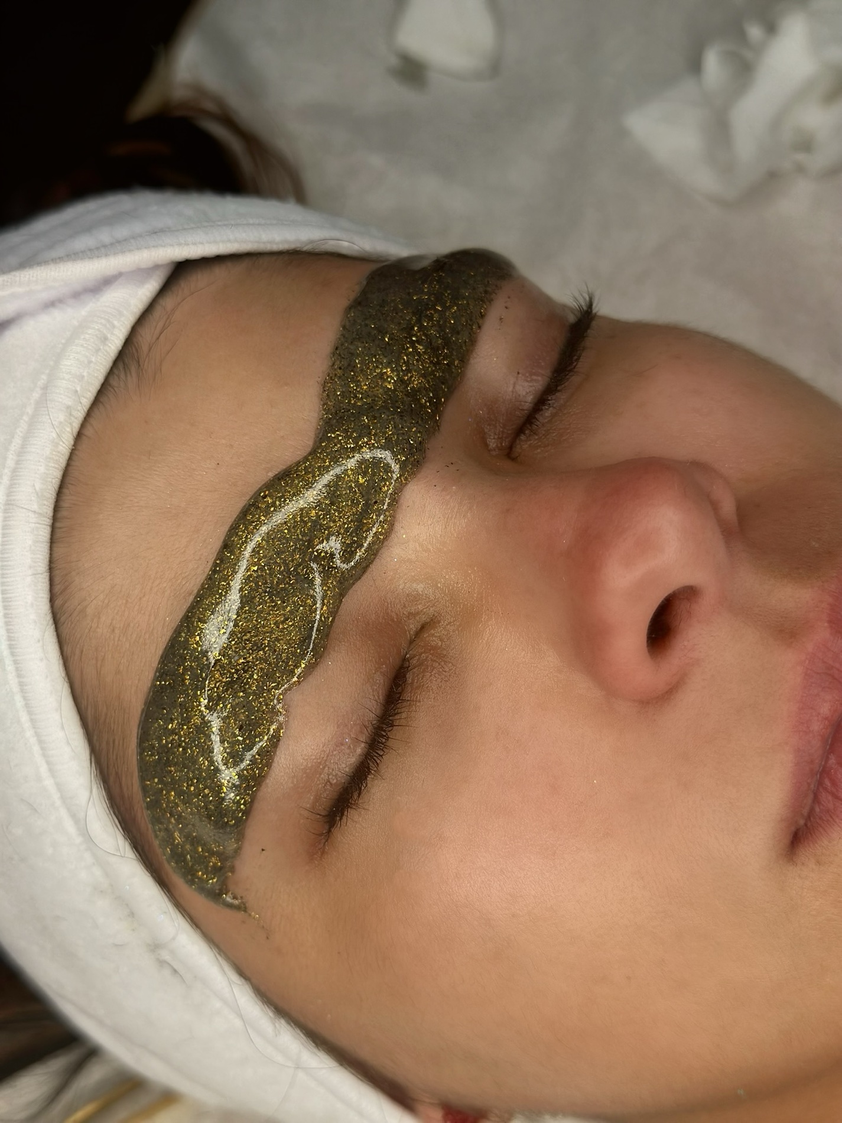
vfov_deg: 39.7
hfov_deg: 30.3
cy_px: 562
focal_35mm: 48
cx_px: 421
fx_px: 1557
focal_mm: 6.86
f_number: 1.78
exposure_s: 1/1120
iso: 80
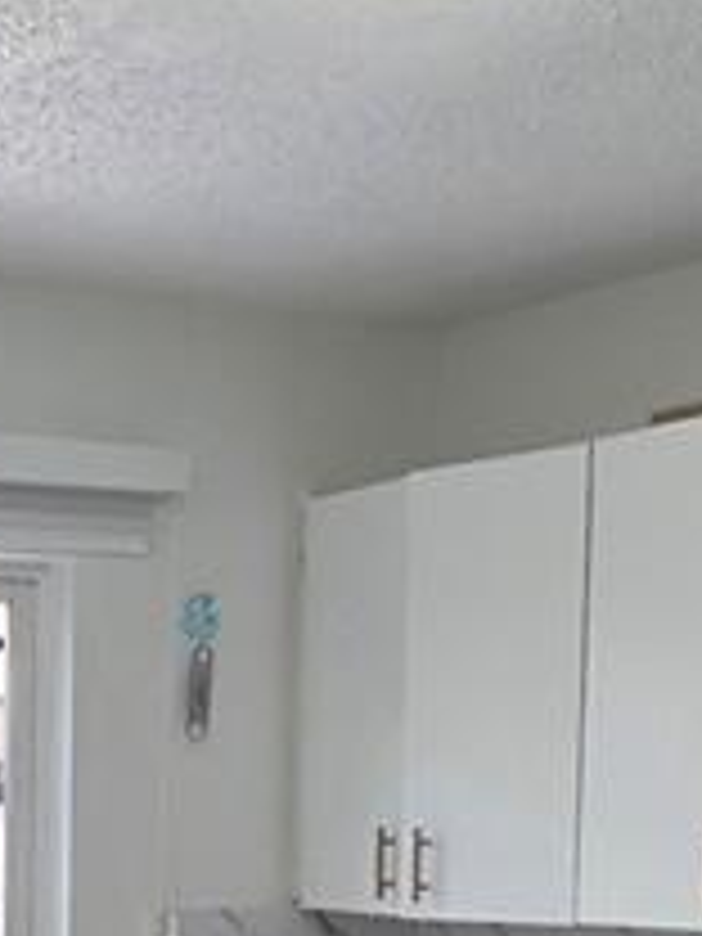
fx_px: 2028
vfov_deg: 24.1
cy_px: 1066
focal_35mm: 75
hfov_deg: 18.3
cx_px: -202
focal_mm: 2.2
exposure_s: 1/120
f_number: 1.9
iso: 125
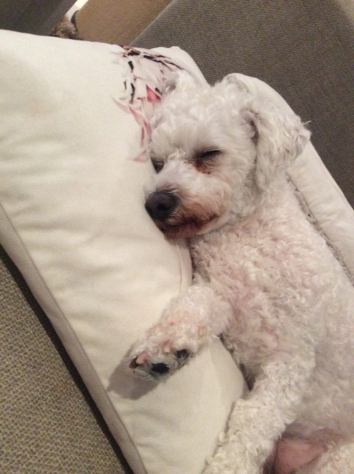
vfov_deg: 56.9
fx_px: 437
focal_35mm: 32
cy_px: 237
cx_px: 177
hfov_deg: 44.1
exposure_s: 1/17
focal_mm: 3.3
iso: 250
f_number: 2.4
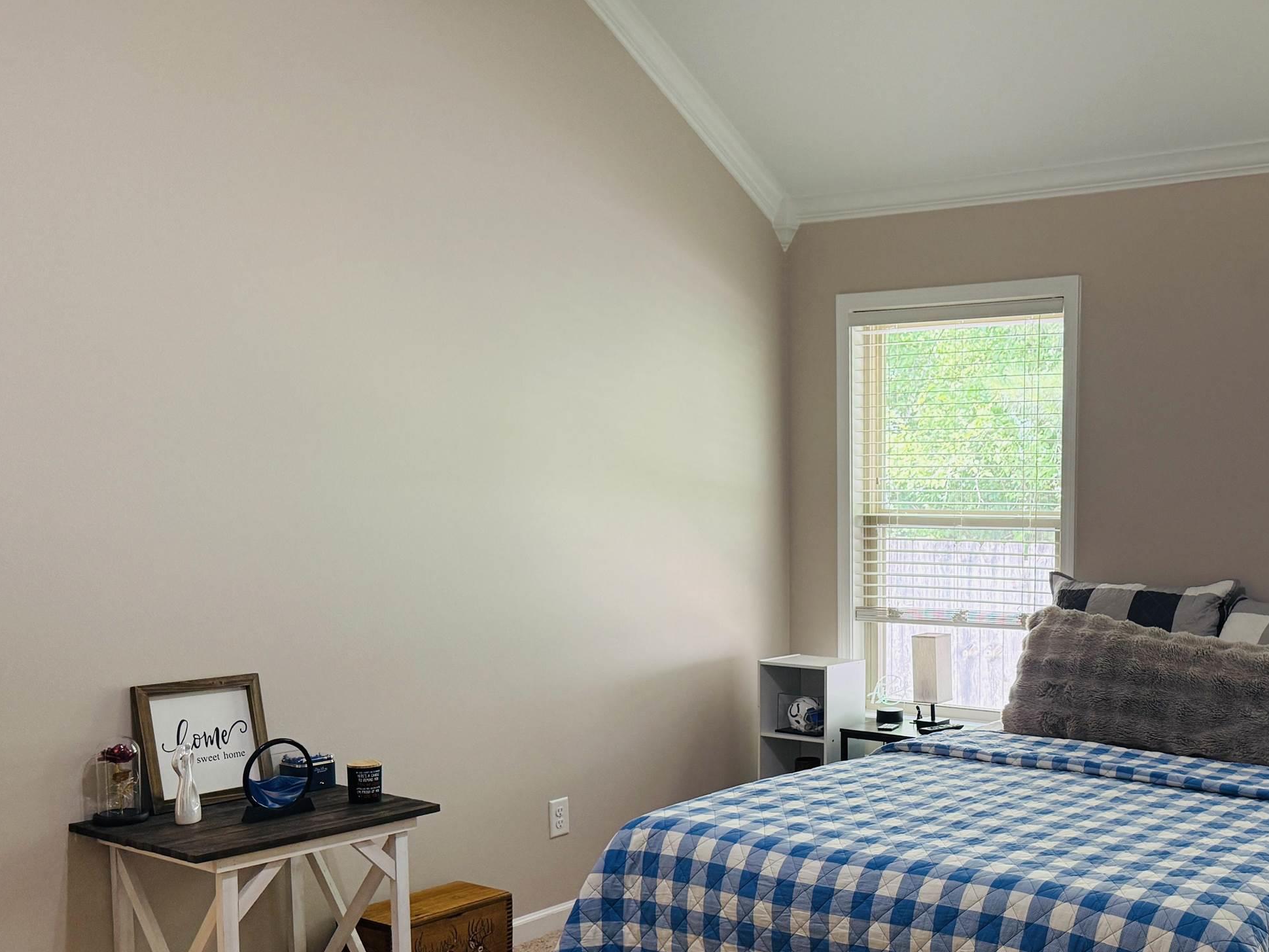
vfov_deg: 37.3
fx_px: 1393
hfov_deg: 46.8
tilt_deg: -5.8
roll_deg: -0.6
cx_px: 981
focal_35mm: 38
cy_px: 638
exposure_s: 1/120
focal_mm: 6.76
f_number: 1.78
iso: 200
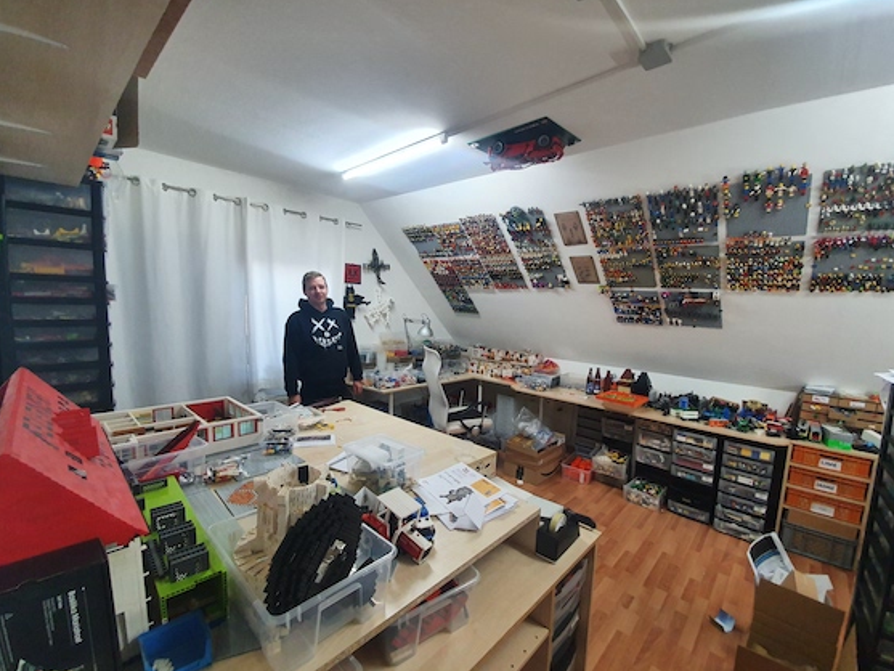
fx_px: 362
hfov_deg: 102.0
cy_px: 352
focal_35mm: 14
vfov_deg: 85.6
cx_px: 465
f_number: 2.2
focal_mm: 1.8
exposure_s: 1/50
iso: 320
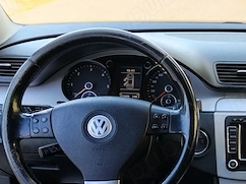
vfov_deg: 20.2
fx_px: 511
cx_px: 262
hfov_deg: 25.3
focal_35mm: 72
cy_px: 144
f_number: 1.8
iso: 64
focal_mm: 4.22
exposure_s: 1/100
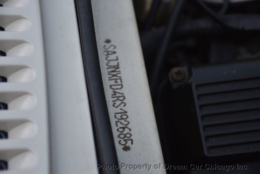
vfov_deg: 11.4
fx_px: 867
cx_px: 130
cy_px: 87
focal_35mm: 120
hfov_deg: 17.0
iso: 100
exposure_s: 1/250
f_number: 5.3
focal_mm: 80
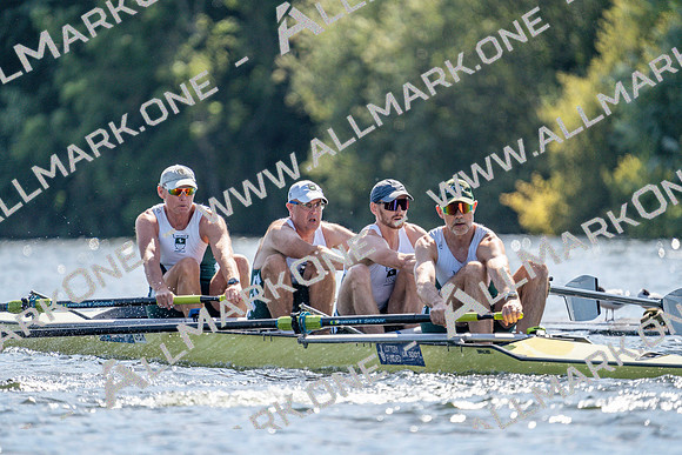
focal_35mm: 600
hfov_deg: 3.4
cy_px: 228
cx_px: 341
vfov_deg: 2.3
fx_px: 11369
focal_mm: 600
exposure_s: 1/2000
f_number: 6.3
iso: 500
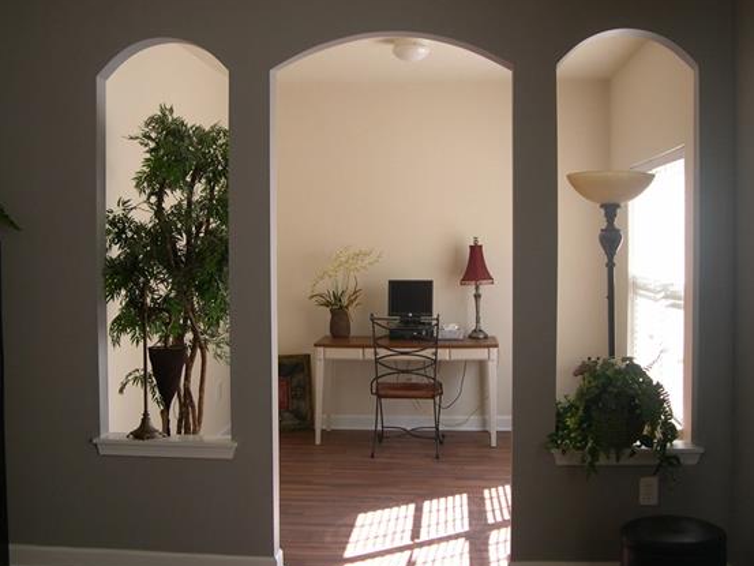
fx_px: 959
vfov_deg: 32.9
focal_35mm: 44
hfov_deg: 42.9
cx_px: 368
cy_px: 278
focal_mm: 8
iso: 100
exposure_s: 1/55.3
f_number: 2.8
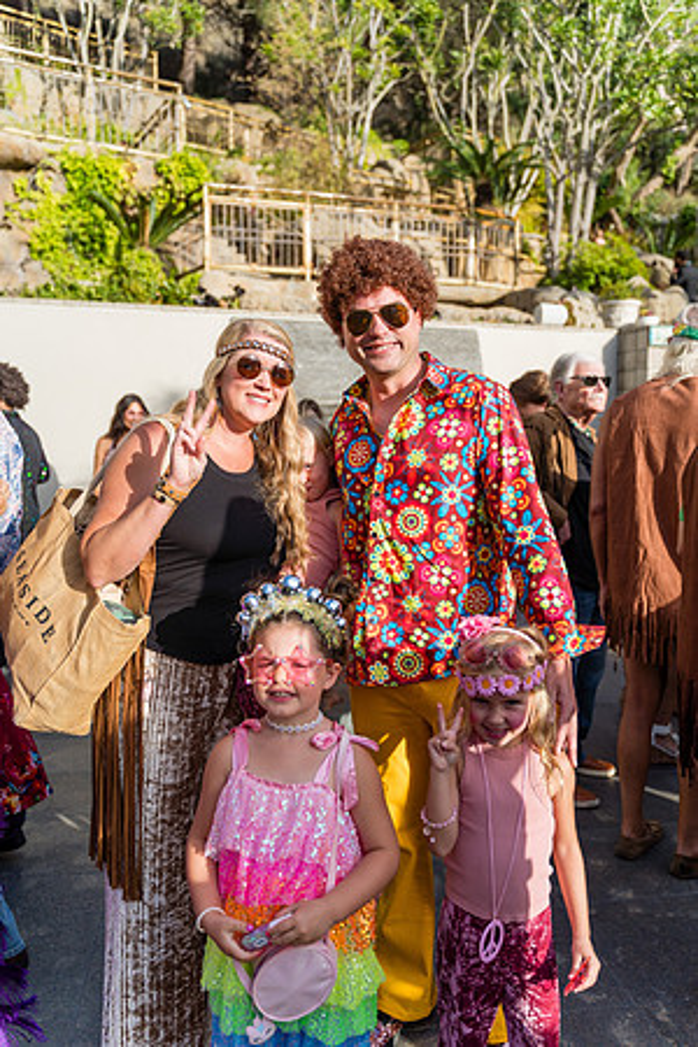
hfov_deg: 46.4
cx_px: 349
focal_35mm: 28
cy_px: 524
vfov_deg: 65.5
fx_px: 814
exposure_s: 1/2500
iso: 200
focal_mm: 28
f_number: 2.8
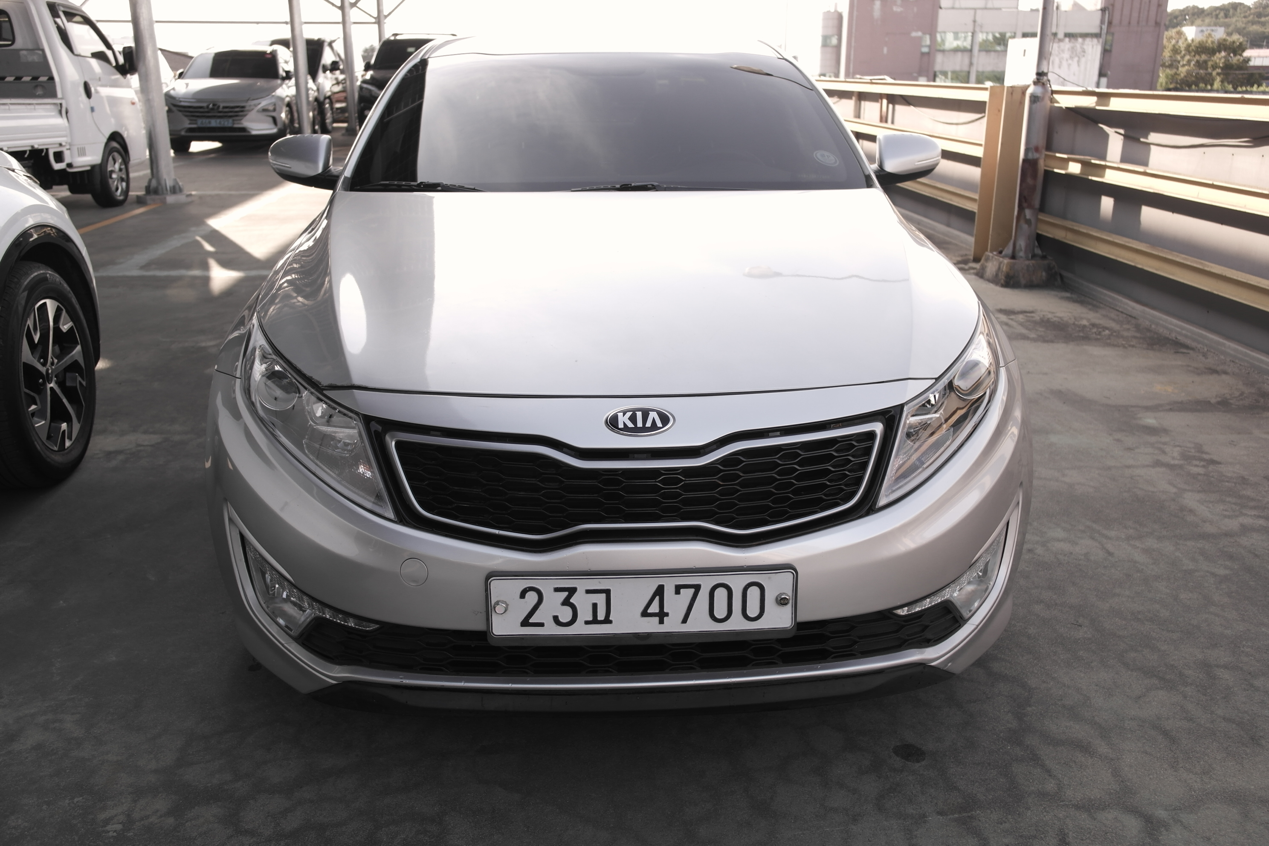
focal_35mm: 30
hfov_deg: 61.9
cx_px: 634
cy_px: 423
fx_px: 1057
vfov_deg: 43.6
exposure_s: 1/160
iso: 100
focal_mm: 20
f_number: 5
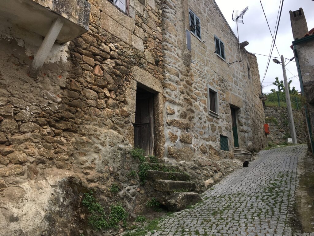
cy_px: 118
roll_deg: +1.0
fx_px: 263
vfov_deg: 48.2
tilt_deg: +15.9
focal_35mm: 29
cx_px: 157
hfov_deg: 61.7
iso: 25
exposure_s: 1/746
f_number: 2.2
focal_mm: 4.15
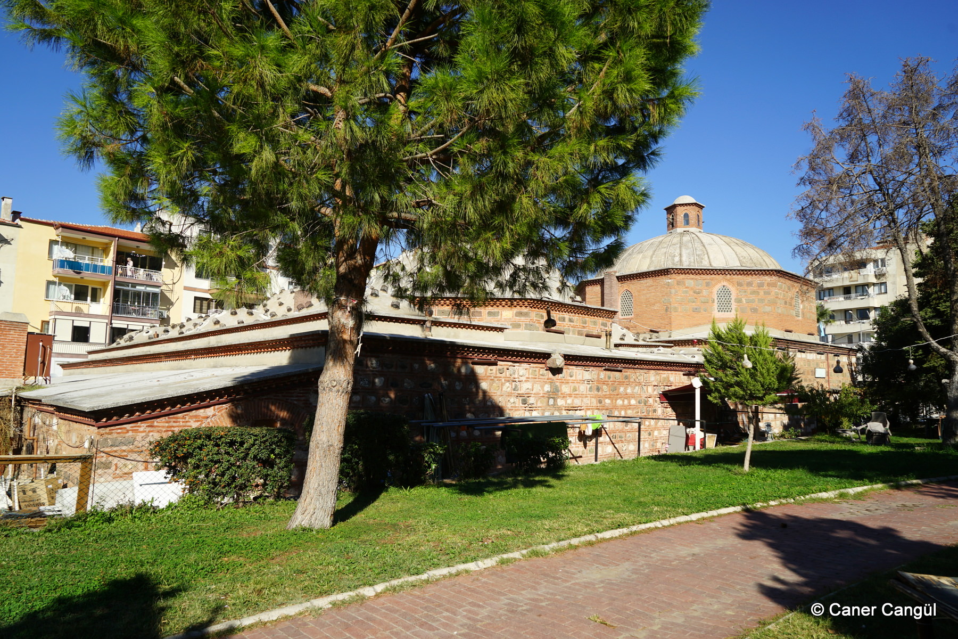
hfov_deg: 73.7
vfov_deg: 53.1
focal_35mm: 24
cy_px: 320
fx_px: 639
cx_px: 479
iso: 100
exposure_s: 1/320
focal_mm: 24
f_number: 8
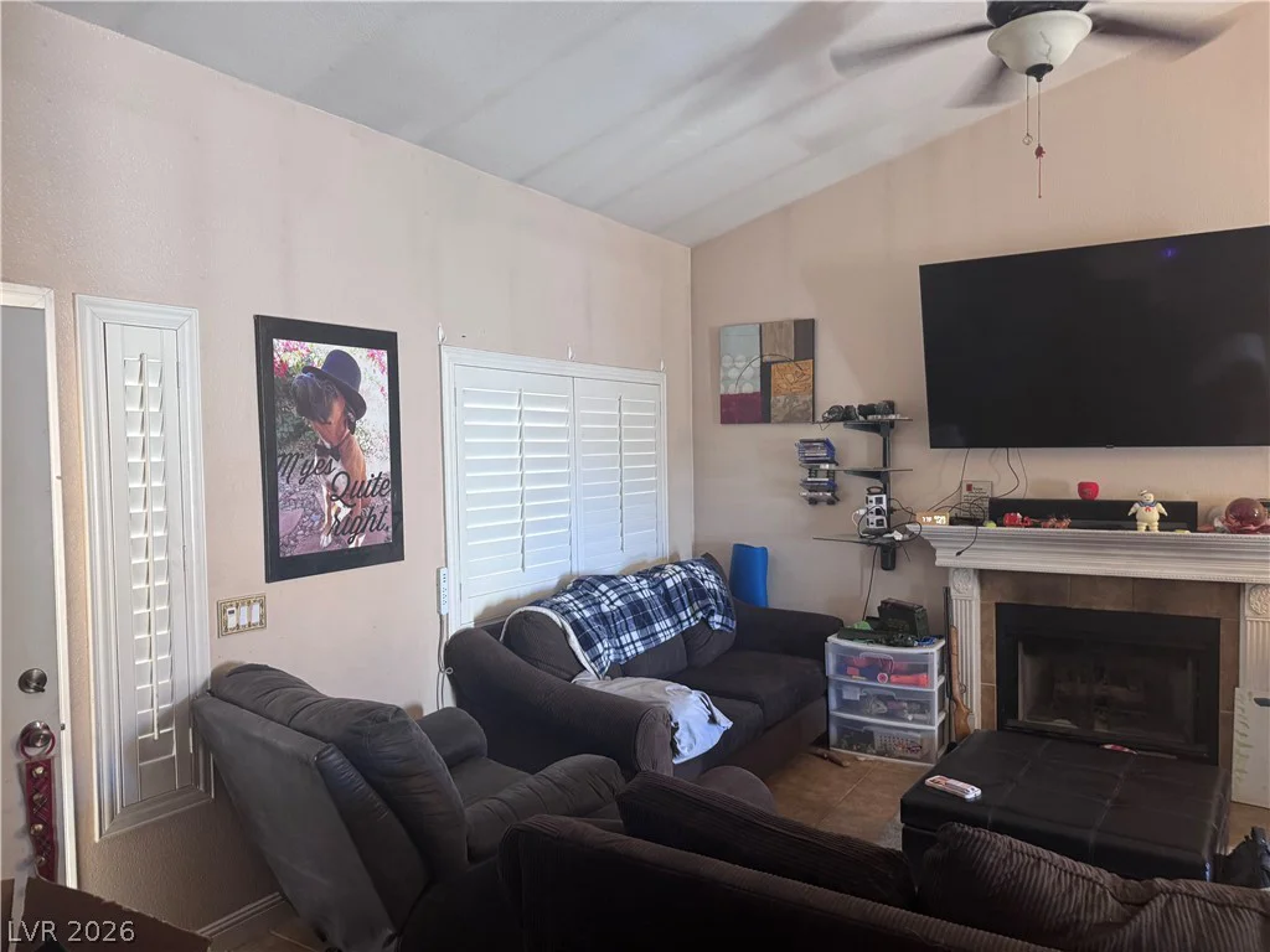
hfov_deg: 71.6
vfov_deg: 56.8
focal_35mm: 24
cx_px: 635
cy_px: 476
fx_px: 881
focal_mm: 6.76
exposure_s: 1/60
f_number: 1.78
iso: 320
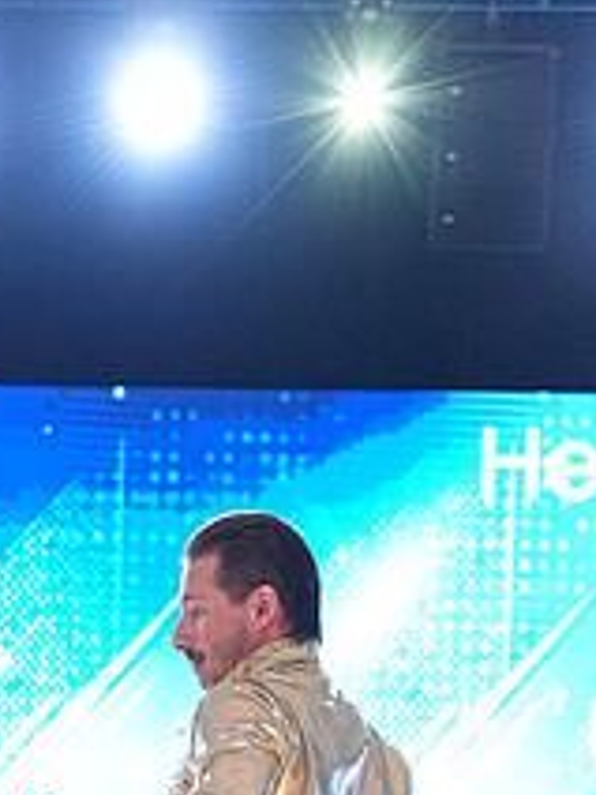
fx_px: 4224
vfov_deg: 10.5
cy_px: 1028
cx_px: 9
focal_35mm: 184
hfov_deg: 8.0
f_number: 4
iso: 2500
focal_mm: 70
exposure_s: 1/400
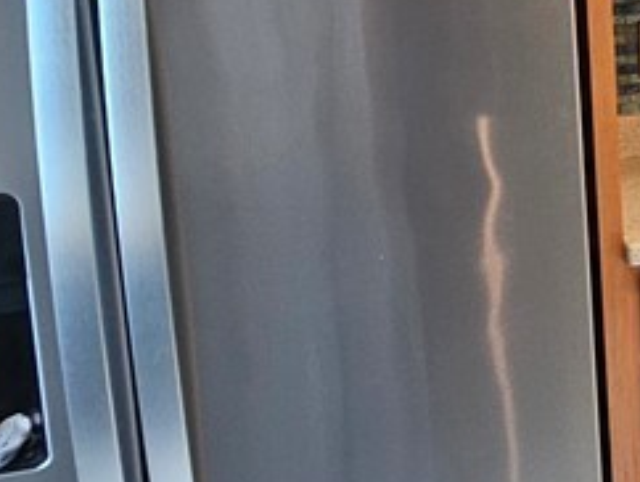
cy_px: 5
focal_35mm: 55
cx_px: 979
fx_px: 1018
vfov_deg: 25.4
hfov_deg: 25.5
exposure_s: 1/60
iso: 250
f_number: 2.2
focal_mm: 2.2
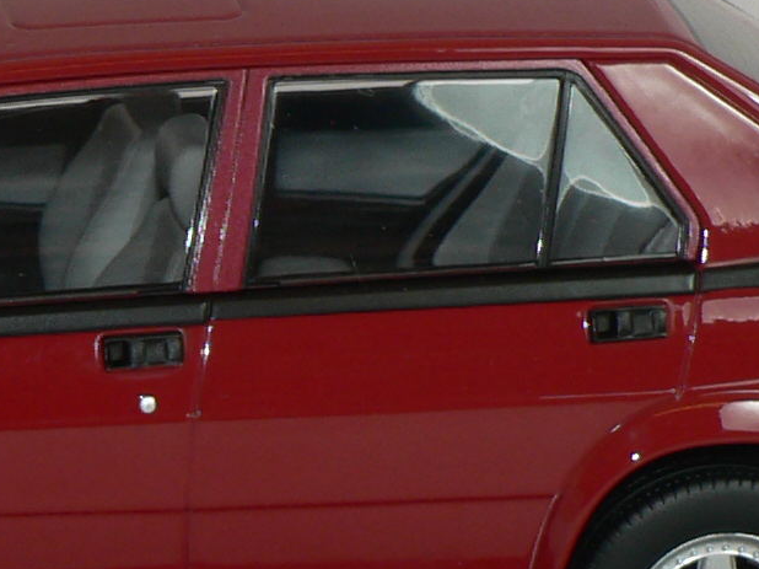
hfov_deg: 8.5
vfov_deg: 6.4
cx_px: 183
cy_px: 385
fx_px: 5085
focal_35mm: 232
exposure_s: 1/60
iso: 80
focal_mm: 9.3
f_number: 2.8
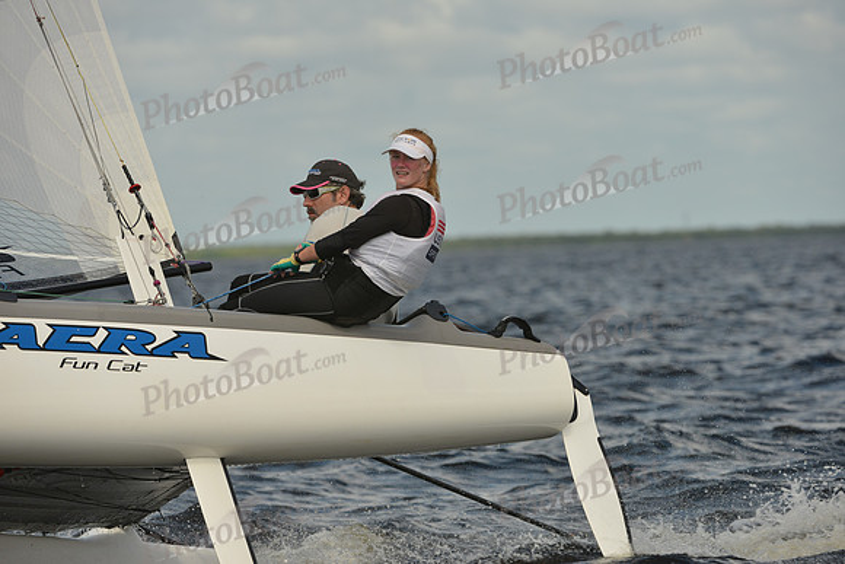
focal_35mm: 330
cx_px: 422
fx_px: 7747
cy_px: 282
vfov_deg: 4.2
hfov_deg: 6.2
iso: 250
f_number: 7.1
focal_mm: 330
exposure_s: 1/1000
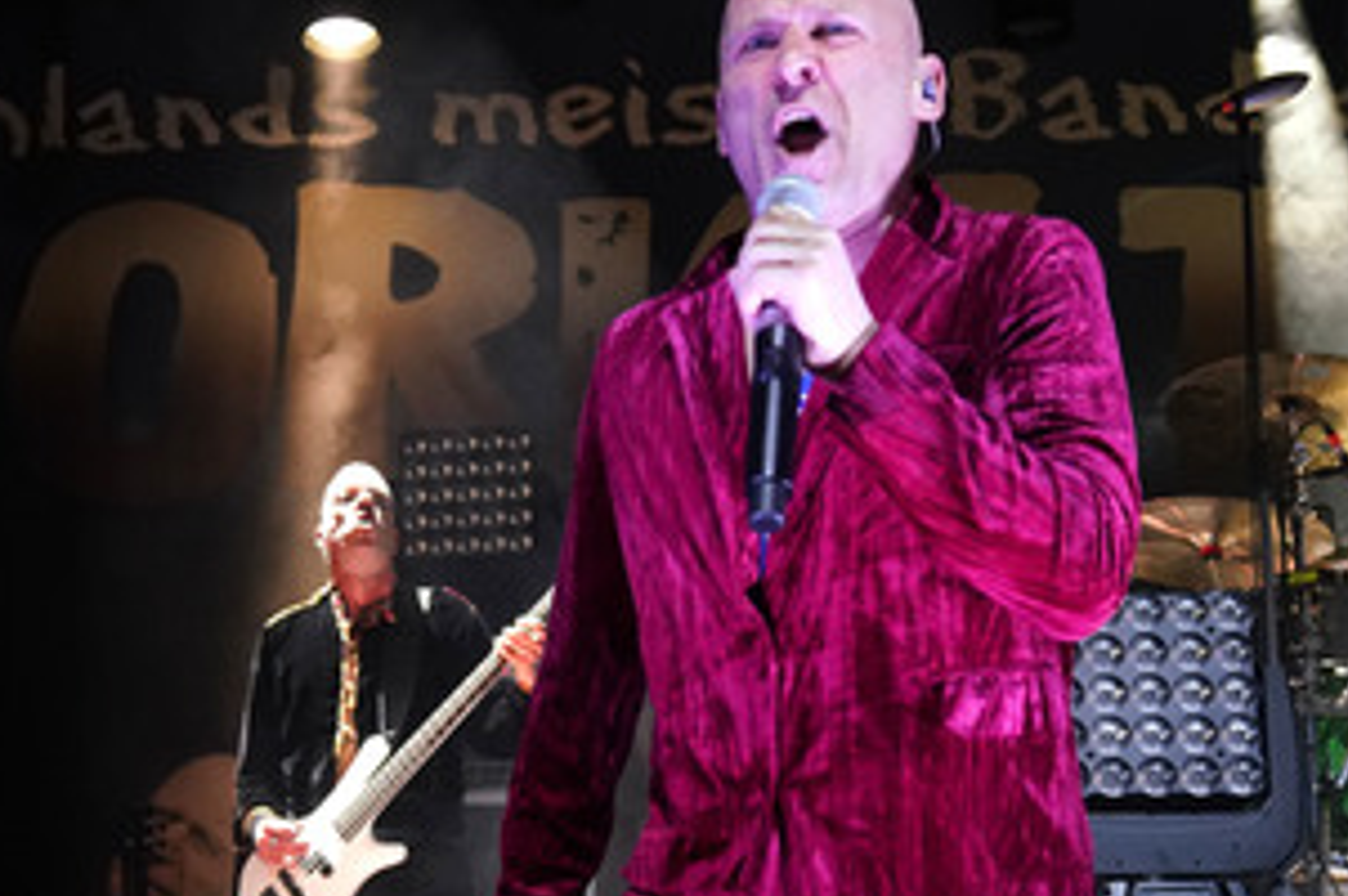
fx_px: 1571
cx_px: 943
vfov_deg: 31.7
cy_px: 560
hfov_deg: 45.4
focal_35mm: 42
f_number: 2.8
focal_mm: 28
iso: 2500
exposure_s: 1/400
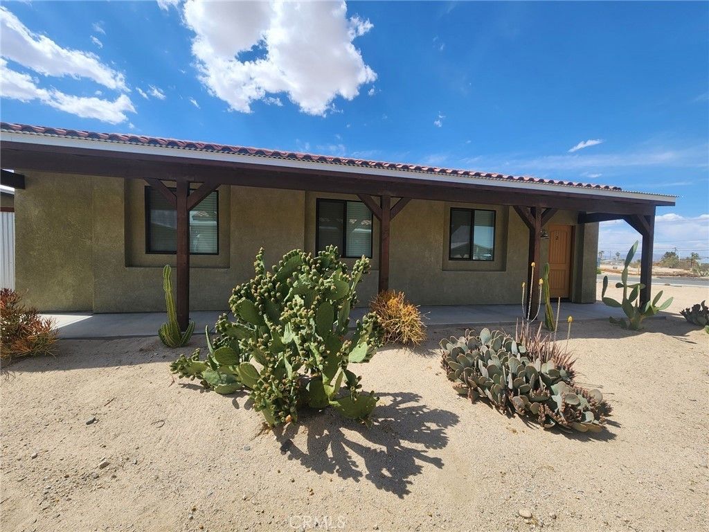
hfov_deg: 106.2
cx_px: 354
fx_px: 266
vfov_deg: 89.9
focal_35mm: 13
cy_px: 266
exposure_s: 1/2252
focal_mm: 2.2
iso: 50
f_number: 2.2
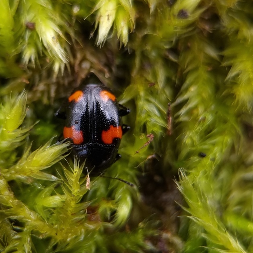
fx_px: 256
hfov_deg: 51.7
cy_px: 126
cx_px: 88
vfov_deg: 52.5
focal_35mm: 31
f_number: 1.8
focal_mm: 5.4
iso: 50
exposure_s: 1/50
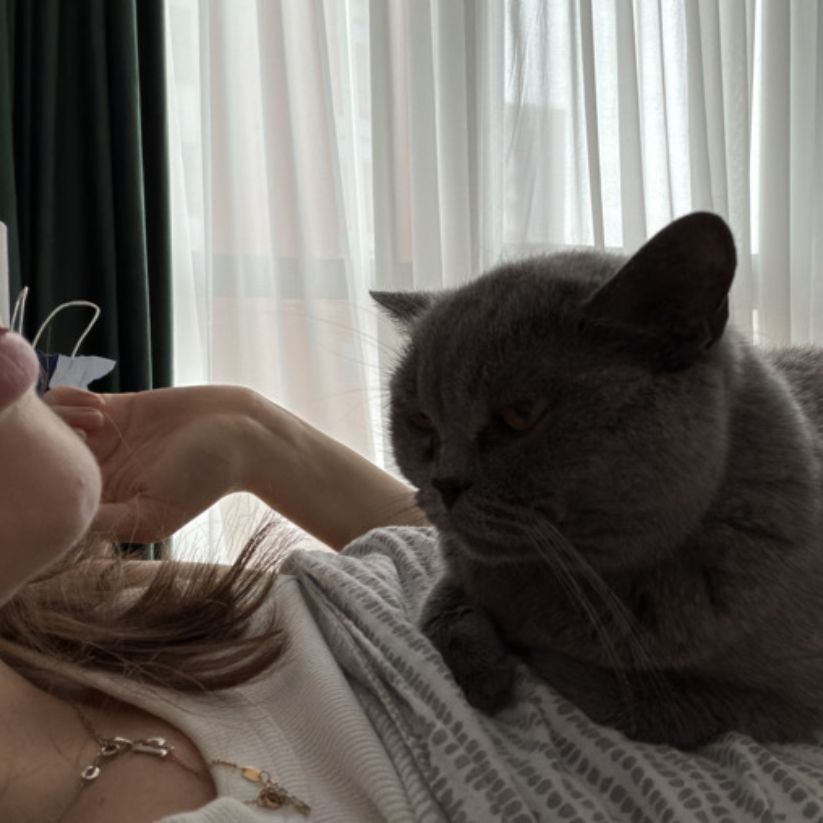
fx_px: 753
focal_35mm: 28
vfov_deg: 57.3
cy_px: 399
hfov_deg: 57.1
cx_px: 471
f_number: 1.9
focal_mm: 2.71
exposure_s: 1/60
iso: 125
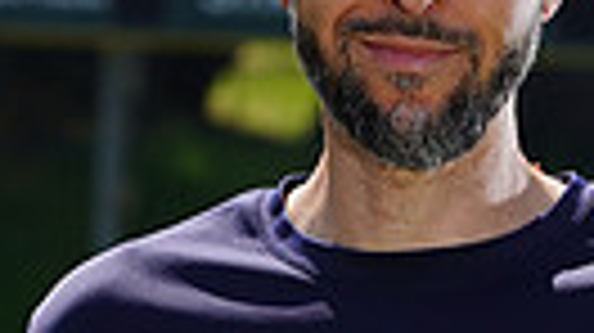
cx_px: 277
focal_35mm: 631
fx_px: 9931
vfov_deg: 1.9
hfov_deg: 3.4
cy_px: 846
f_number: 8
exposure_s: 1/250
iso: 100
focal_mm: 137
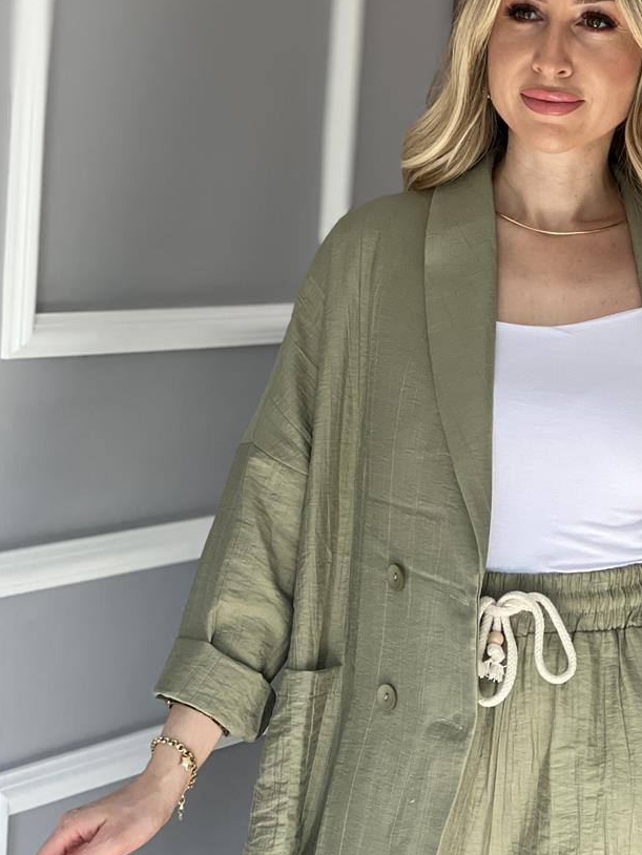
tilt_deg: -4.7
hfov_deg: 12.7
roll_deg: -3.9
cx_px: 462
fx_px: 2867
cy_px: 461
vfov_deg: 17.0
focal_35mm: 116
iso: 160
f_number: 2.8
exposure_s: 1/121
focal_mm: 9
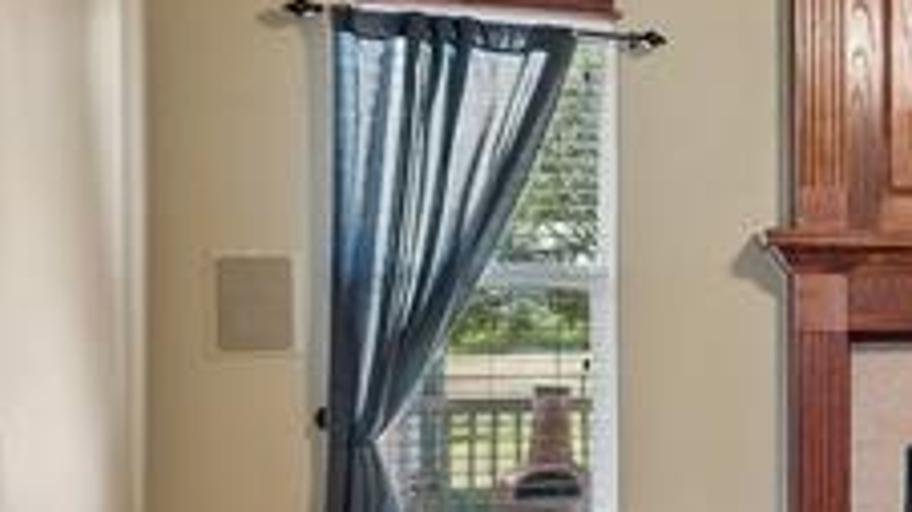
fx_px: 1717
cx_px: 1673
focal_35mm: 71
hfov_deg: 20.4
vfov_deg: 17.0
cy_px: 298
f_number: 6.3
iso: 100
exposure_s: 1/4
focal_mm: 10
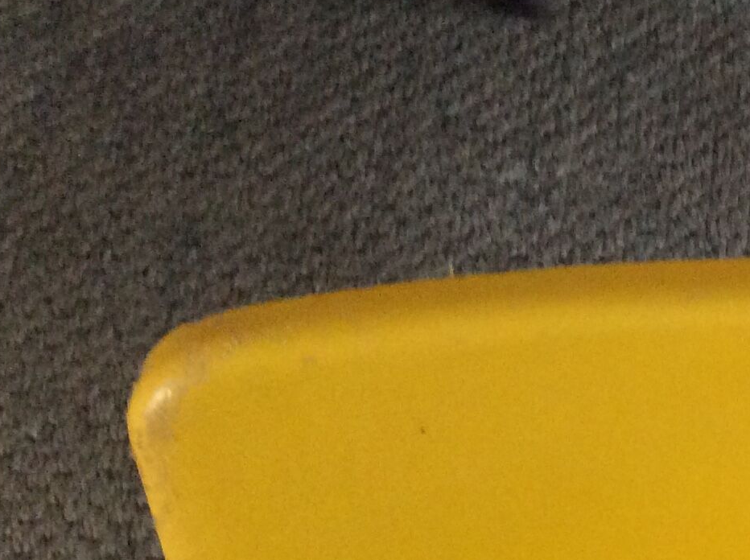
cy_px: 603
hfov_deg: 20.0
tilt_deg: -63.1
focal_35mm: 89
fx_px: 1925
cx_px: 1008
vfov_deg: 16.1
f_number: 2.4
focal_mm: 3.3
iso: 200
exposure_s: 1/25
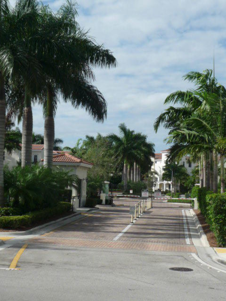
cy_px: 150
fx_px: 531
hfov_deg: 24.0
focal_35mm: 61
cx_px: 113
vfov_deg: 31.7
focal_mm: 6.3
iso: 100
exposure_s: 1/250
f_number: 9
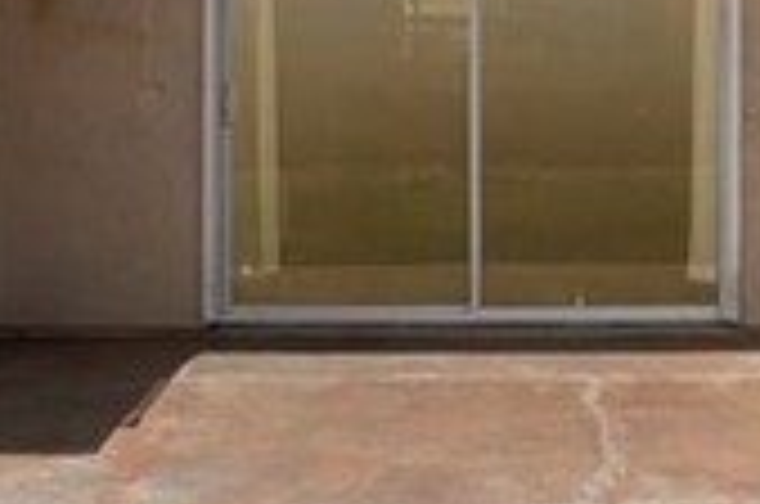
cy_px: -50
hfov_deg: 20.9
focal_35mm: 97
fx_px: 2044
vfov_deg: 13.8
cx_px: 558
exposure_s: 1/1250
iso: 400
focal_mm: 16
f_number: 8
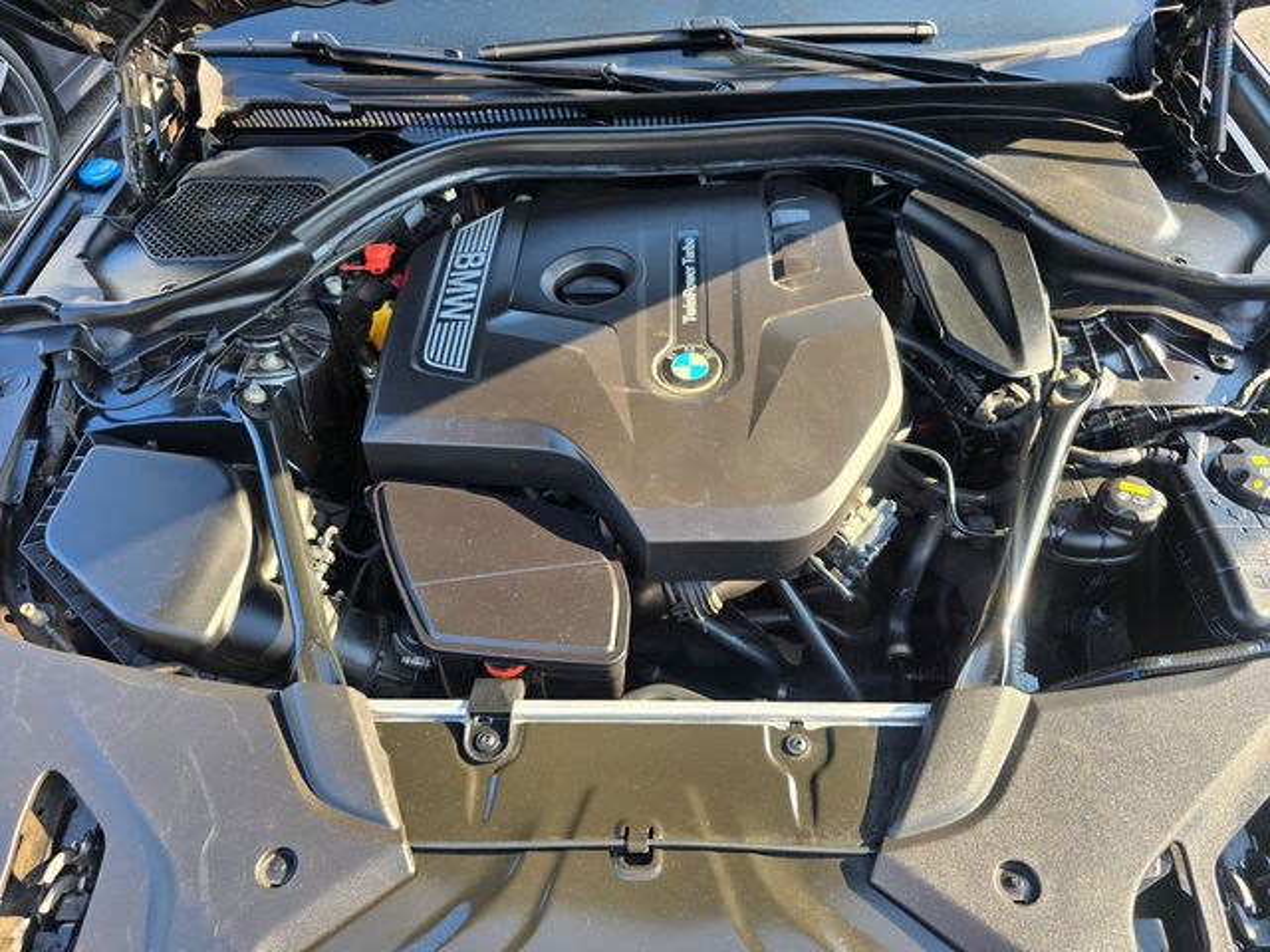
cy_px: 476
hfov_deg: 73.9
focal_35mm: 23
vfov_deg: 58.9
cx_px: 635
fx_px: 844
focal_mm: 6.3
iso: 40
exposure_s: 1/180
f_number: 1.7
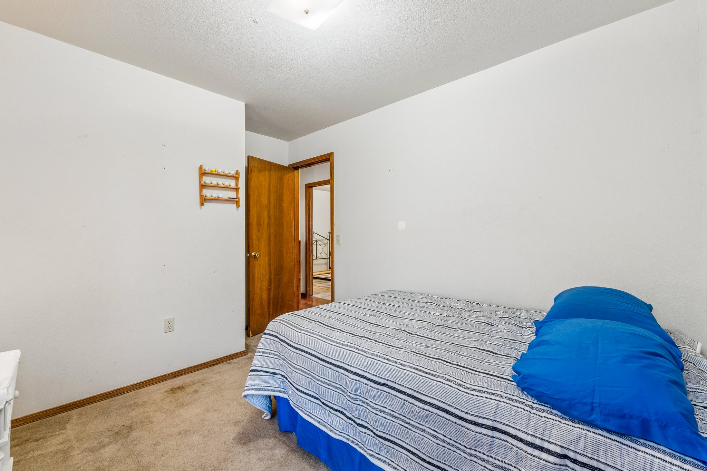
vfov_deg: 77.3
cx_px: 354
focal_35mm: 15
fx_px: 295
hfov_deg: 100.4
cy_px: 236
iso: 200
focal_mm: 10
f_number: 8
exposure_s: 1/15
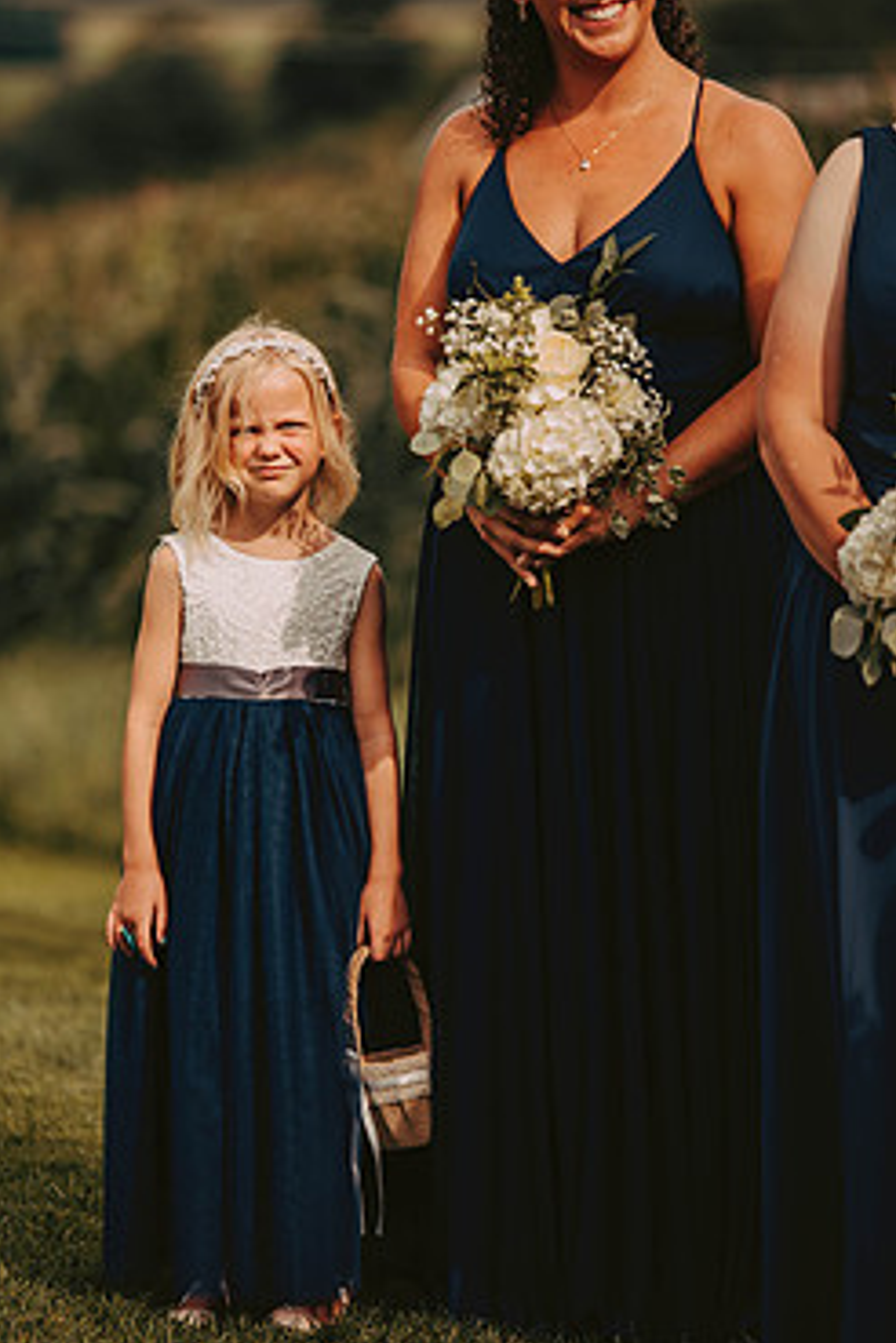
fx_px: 9109
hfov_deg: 5.6
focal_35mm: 244
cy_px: 655
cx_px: 353
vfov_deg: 8.4
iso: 200
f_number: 2.8
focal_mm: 200
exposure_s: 1/1250
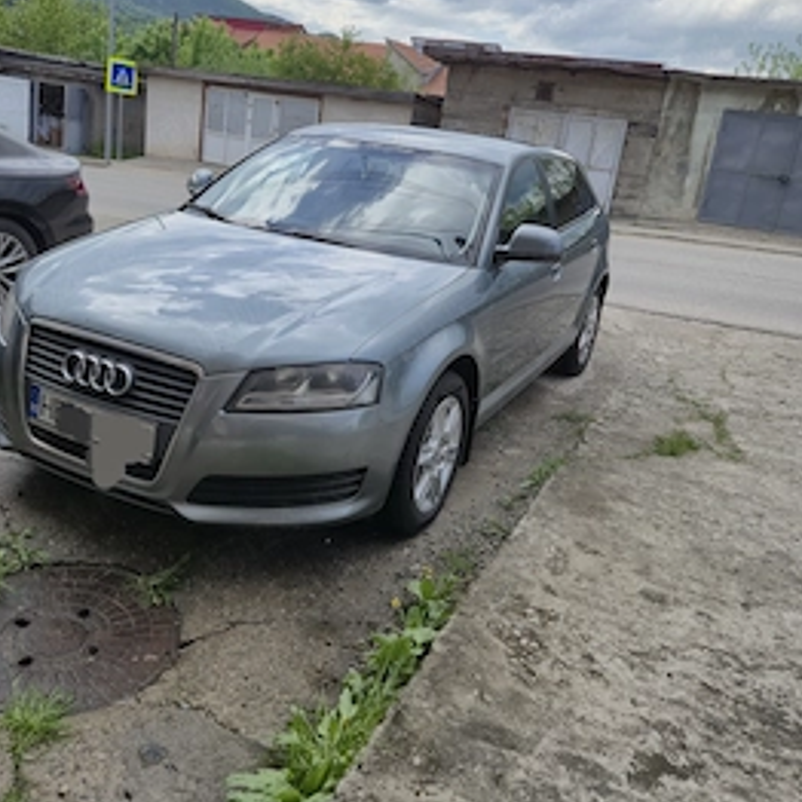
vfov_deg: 52.4
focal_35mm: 31
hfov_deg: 52.4
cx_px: 361
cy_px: 361
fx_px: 813
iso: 25
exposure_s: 1/769
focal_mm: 5.4
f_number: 1.8
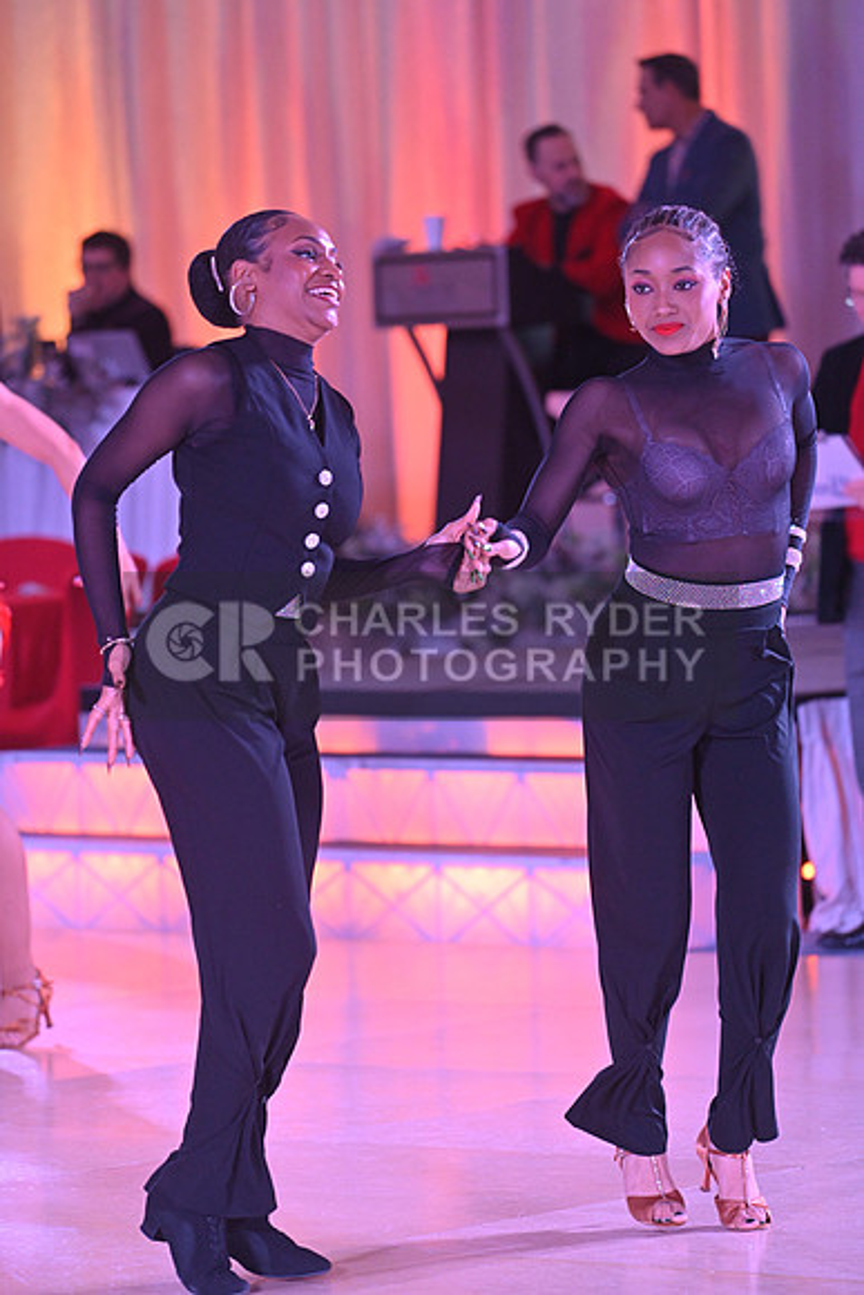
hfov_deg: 6.9
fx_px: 7195
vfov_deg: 10.3
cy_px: 648
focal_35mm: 200
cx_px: 432
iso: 2500
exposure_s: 1/320
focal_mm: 200
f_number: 5
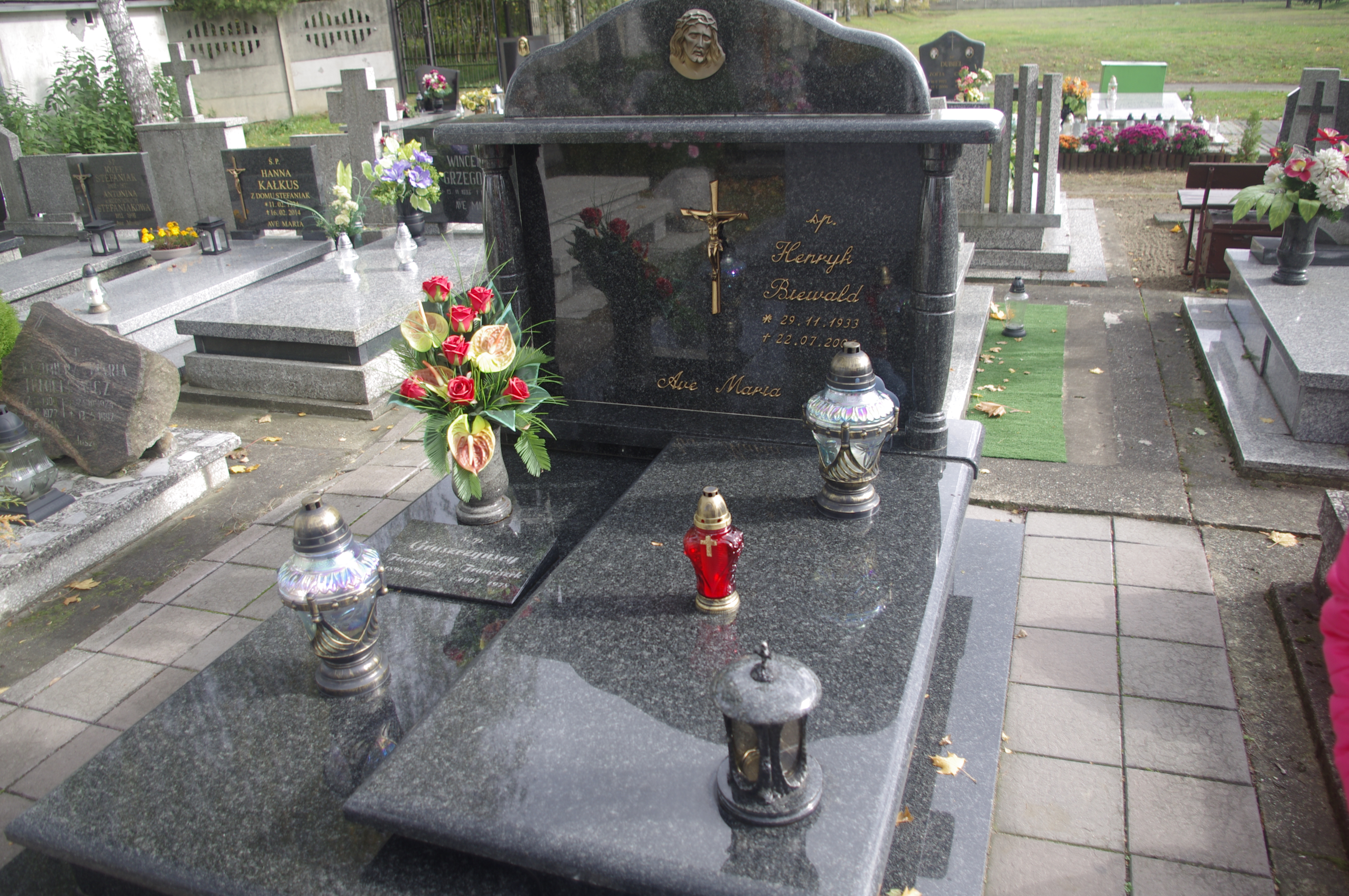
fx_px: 1011
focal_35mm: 27
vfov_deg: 47.8
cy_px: 448
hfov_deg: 67.4
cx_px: 674
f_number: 3.5
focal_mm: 18
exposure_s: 1/100
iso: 100
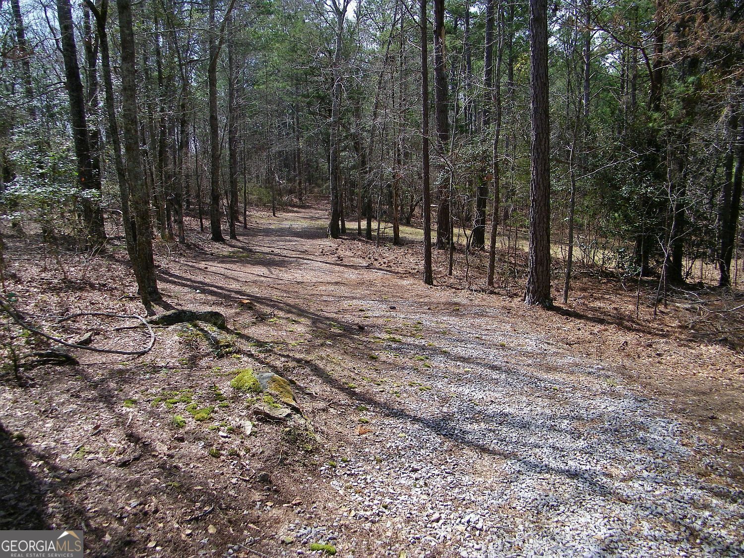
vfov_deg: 49.7
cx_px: 372
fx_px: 602
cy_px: 279
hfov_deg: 63.4
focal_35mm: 28
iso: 80
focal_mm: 5
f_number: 3.5
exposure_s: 1/400
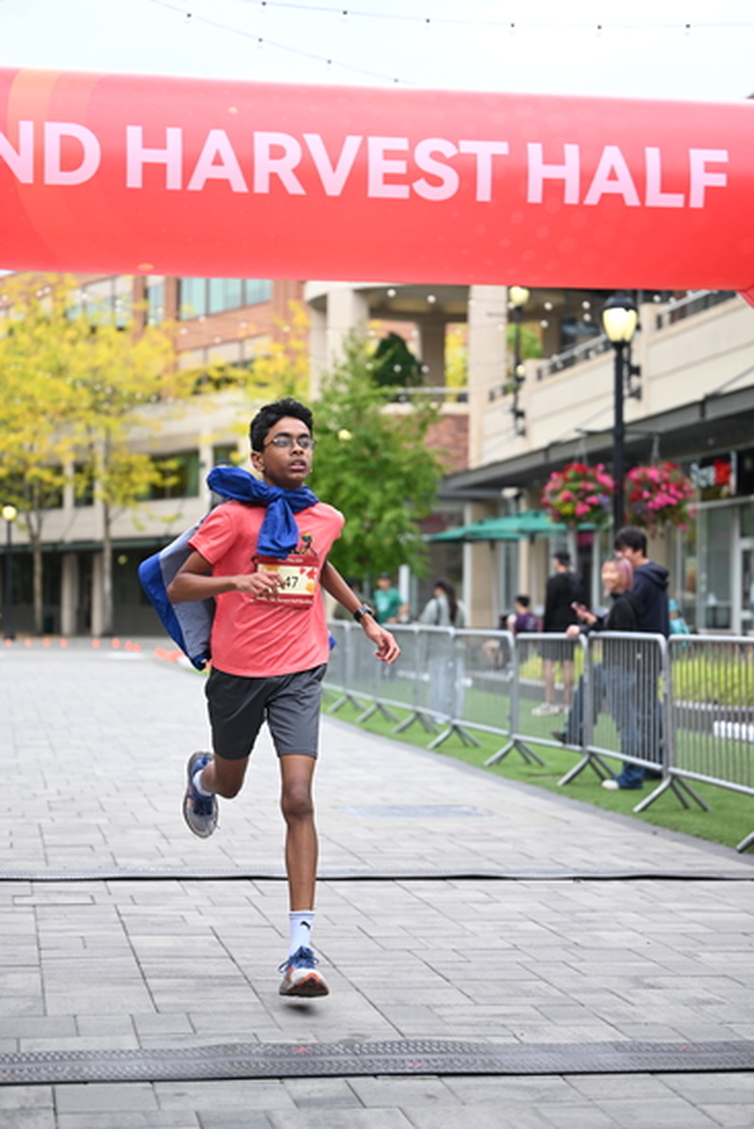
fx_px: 2198
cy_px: 564
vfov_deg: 28.8
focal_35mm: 70
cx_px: 377
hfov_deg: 19.5
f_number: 2.8
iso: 640
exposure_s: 1/2000
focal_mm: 70
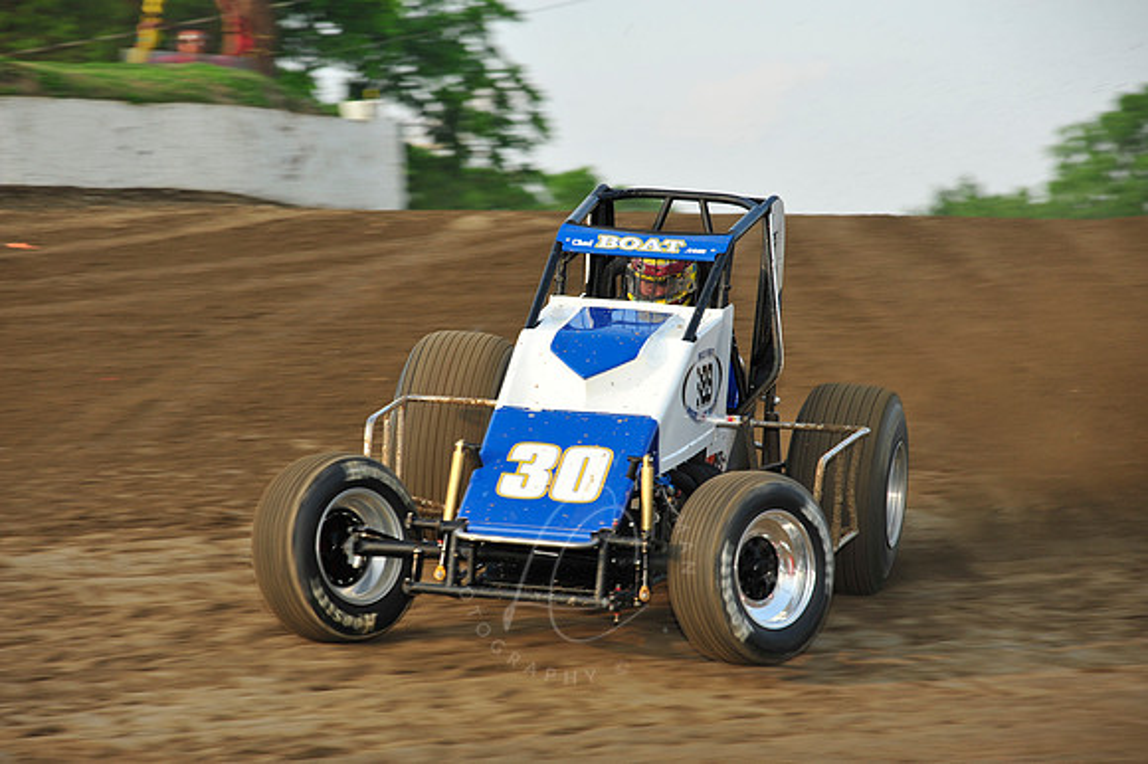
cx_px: 574
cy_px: 382
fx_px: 5896
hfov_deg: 11.1
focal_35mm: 185
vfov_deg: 7.4
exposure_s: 1/320
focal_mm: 185
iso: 400
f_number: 8
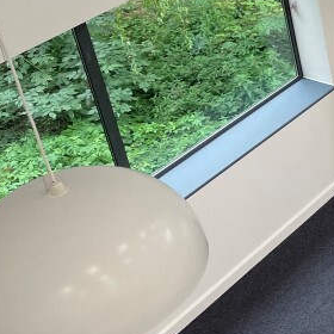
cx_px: 606
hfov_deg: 16.9
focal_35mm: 84
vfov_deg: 20.1
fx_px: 917
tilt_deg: -26.6
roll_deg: +1.4
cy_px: 7
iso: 80
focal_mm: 4.2
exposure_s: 1/100
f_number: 1.6
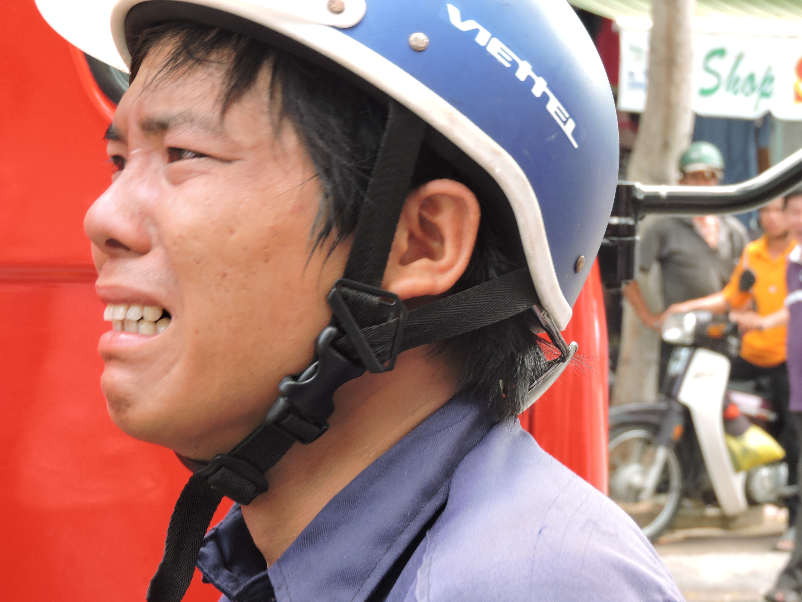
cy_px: 301
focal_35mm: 125
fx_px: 2896
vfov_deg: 11.9
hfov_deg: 15.8
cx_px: 401
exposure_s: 1/60
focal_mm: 22.4
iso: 160
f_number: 5
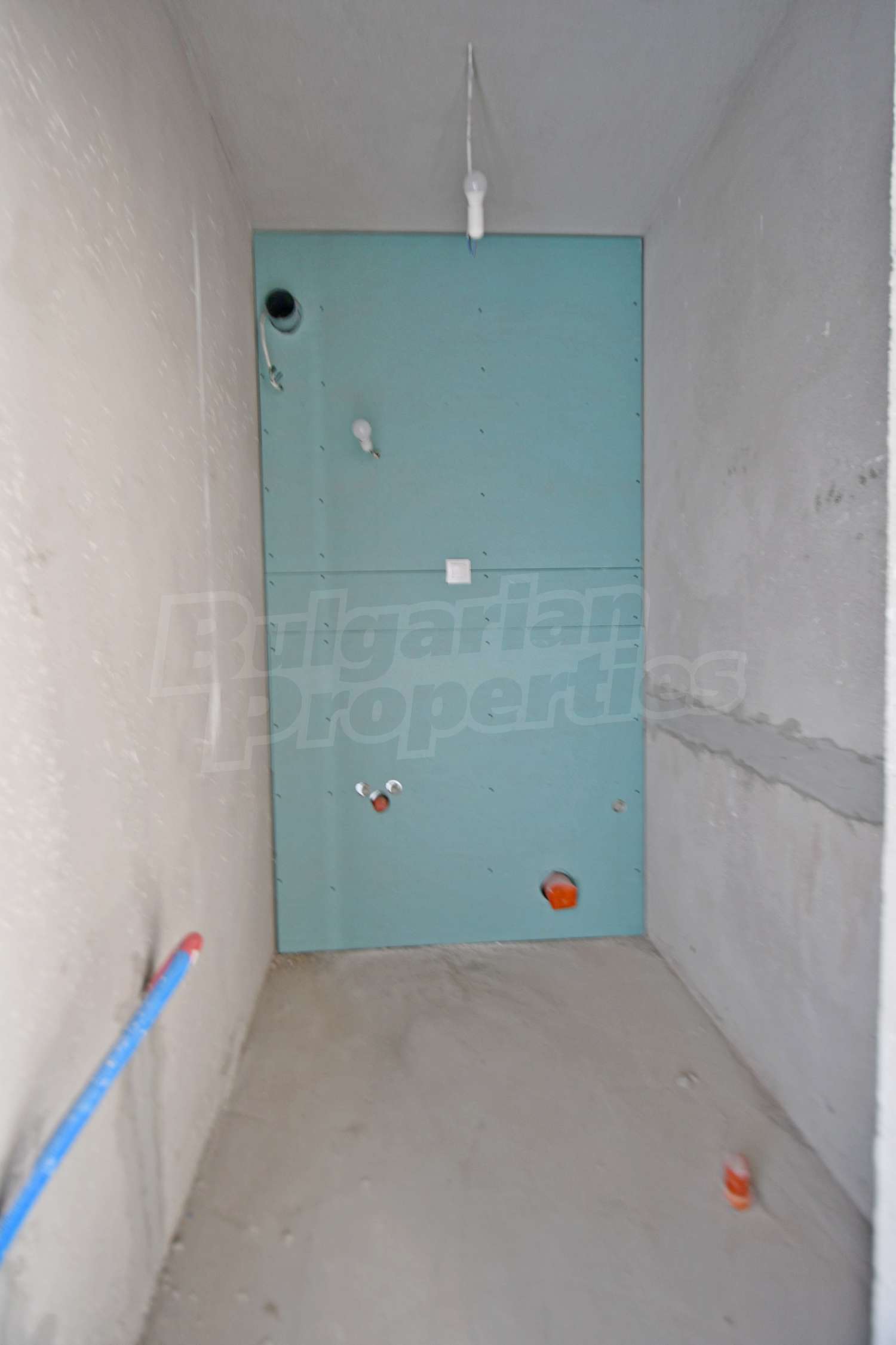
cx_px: 448
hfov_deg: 77.3
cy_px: 672
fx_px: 560
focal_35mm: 15
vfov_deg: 100.4
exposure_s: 1.3
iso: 100
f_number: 3.5
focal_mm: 10
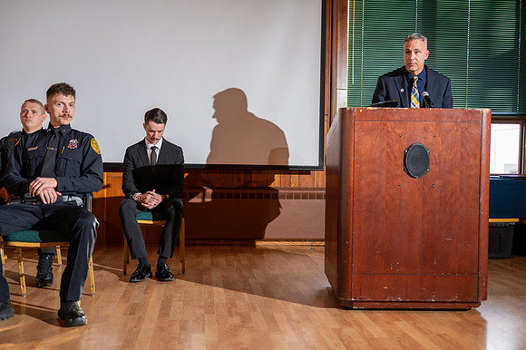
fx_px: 584
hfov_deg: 48.5
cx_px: 263
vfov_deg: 33.4
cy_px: 175
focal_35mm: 40
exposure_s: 1/200
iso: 500
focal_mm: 40
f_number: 2.5
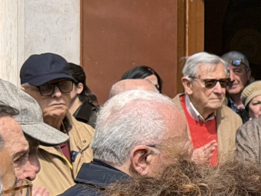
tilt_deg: -0.4
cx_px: 575
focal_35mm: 219
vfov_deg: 6.8
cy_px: 81
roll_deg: -0.3
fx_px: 1652
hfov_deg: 8.4
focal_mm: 6.76
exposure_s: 1/2088
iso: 64
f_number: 1.78
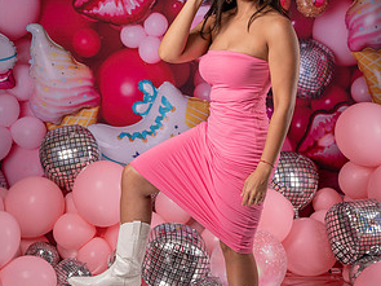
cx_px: 189
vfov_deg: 21.3
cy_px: 150
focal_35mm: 69
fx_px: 759
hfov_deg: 28.2
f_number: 6.3
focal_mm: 47
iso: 250
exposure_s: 1/125
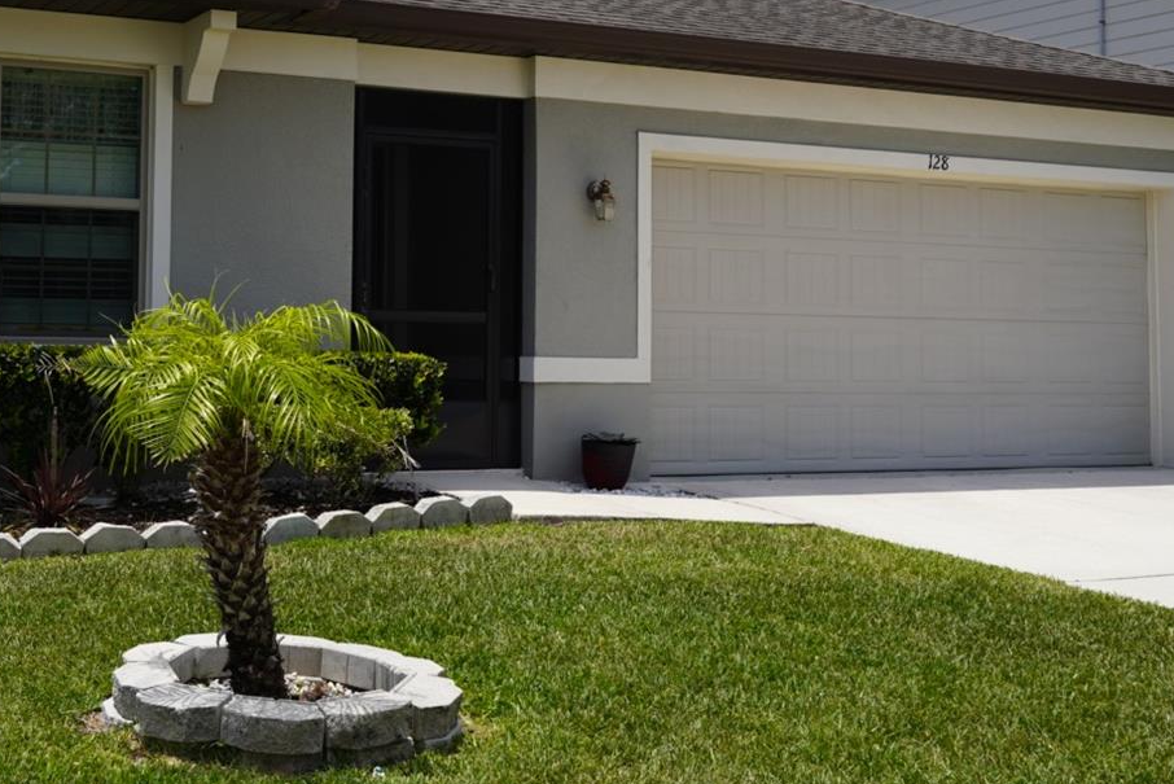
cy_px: 249
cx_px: 272
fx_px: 1729
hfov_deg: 36.5
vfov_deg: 25.4
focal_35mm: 53
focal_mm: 30
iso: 100
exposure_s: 1/1000
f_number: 5.6
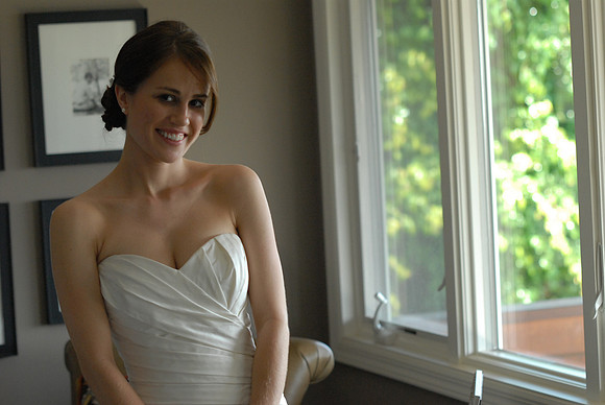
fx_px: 1766
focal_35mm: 105
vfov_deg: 13.1
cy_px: 202
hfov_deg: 19.4
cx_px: 302
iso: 640
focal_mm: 70
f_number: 3.2
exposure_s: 1/250
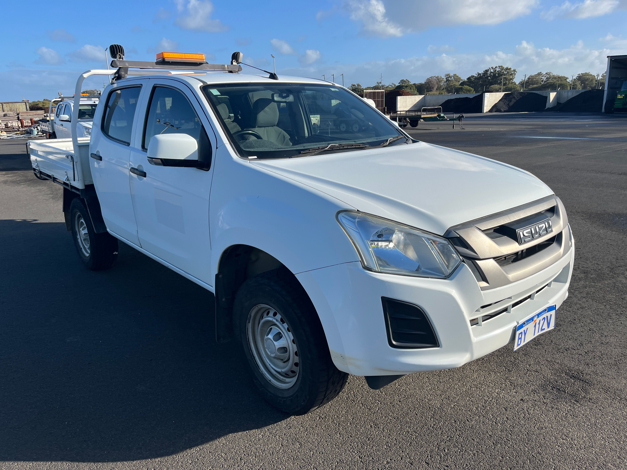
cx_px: 314
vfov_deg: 53.1
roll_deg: +0.7
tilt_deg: -13.3
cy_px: 235
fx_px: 471
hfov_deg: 67.3
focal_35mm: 26
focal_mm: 5.1
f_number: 1.6
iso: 50
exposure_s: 1/3215
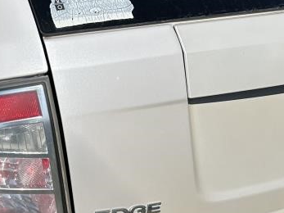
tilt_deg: -21.4
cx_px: 56
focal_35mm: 96
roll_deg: -4.7
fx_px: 787
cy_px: 220
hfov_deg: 20.2
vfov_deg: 15.1
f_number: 1.5
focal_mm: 5.7
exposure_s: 1/12658
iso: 50
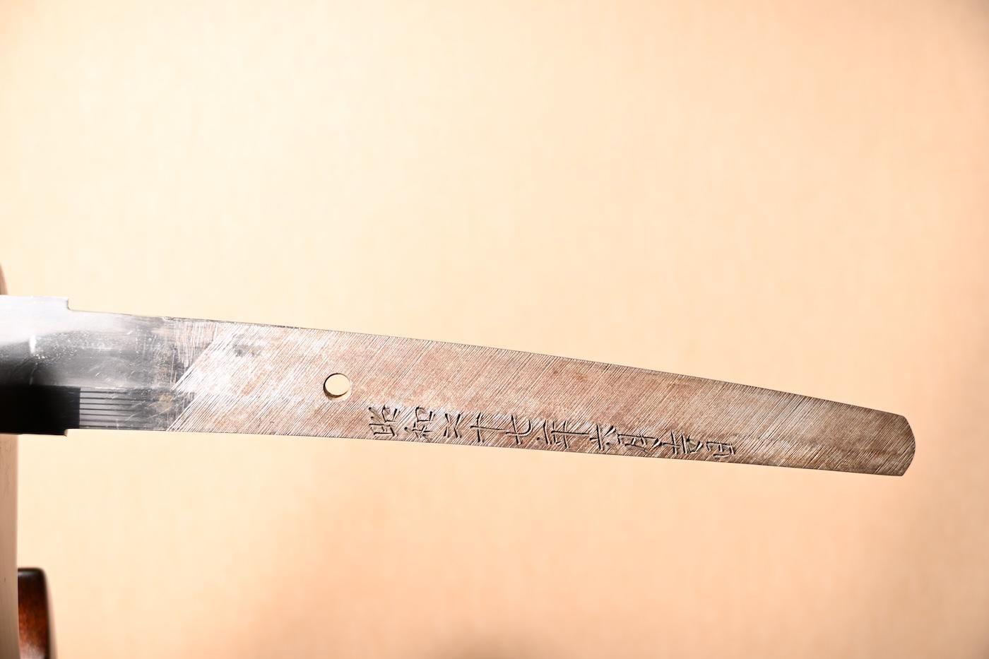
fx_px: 1566
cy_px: 330
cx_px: 494
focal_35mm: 57
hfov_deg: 35.1
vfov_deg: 23.8
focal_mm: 38
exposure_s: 1/2
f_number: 4.2
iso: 100
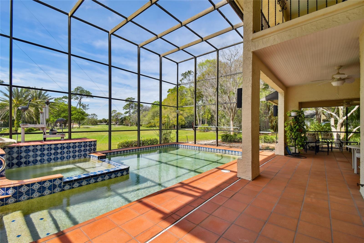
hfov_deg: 100.4
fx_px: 152
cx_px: 182
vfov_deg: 77.3
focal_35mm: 15
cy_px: 122
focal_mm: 10
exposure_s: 1/160
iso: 100
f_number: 7.1
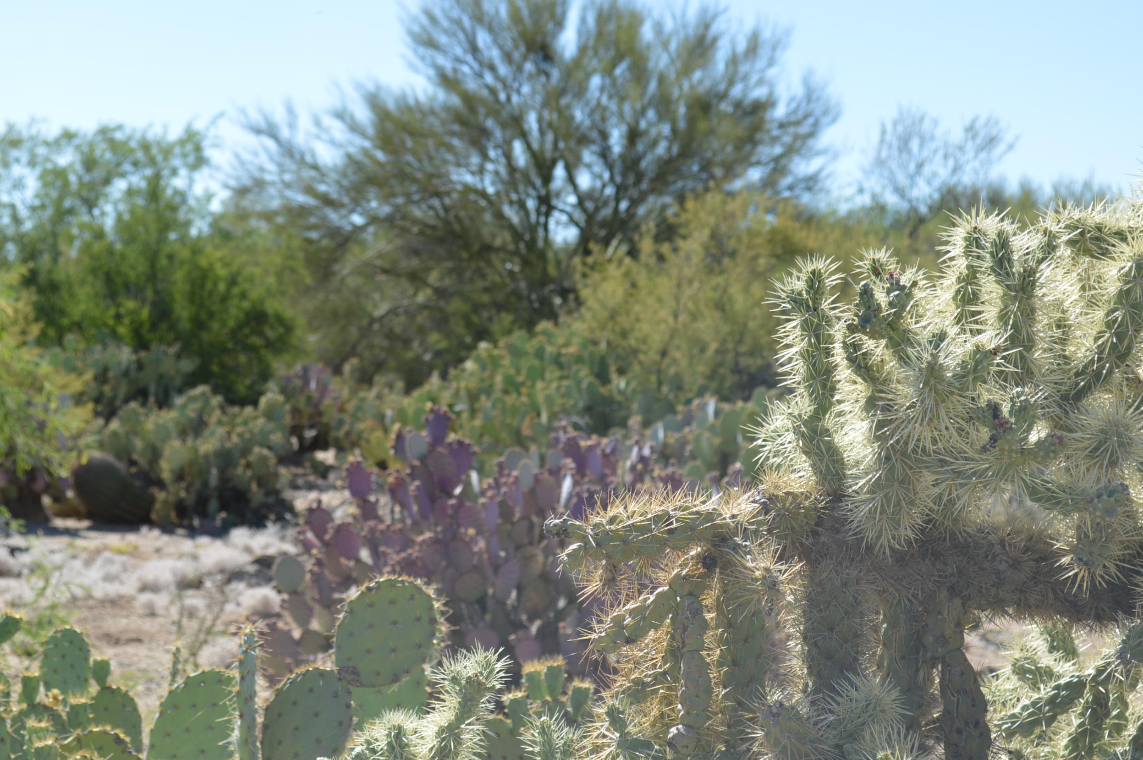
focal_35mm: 83
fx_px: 2633
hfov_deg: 24.5
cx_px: 487
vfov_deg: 16.4
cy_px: 338
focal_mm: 46
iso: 100
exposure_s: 1/200
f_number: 7.1
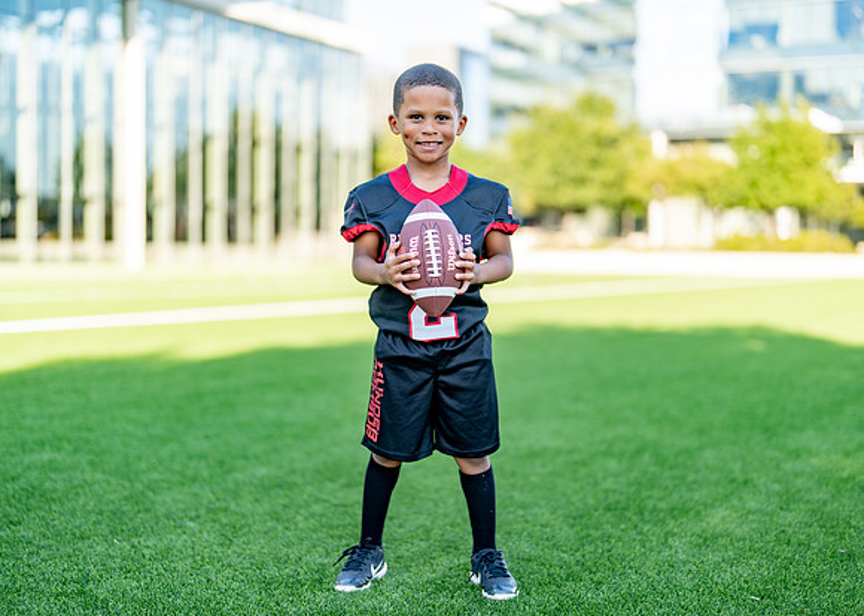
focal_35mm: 52
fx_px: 1285
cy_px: 308
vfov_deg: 27.0
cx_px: 432
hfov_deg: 37.2
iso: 100
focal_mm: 50
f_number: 1.2
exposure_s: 1/1250
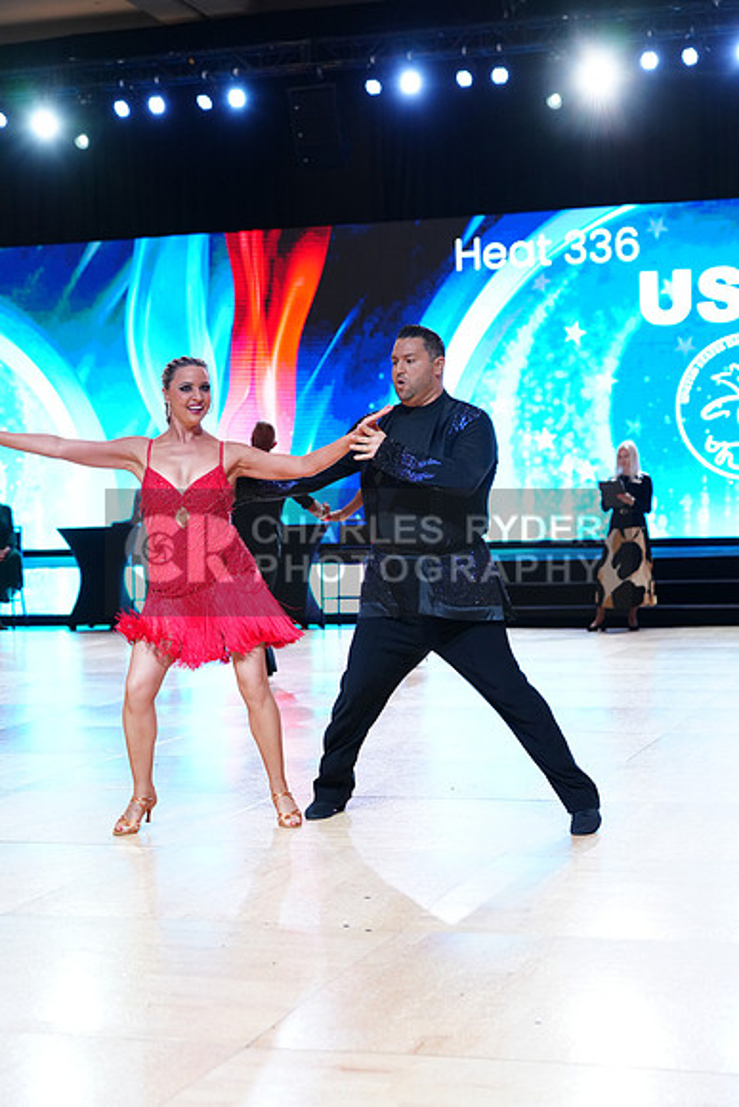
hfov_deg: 21.6
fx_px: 1939
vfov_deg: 31.9
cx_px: 370
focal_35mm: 63
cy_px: 554
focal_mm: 63
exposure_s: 1/250
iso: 2000
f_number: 4
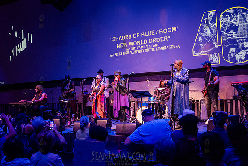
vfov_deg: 33.2
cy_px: 83
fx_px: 278
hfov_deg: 48.1
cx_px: 120
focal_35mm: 40
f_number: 3.5
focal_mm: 38
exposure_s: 1/320
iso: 6400
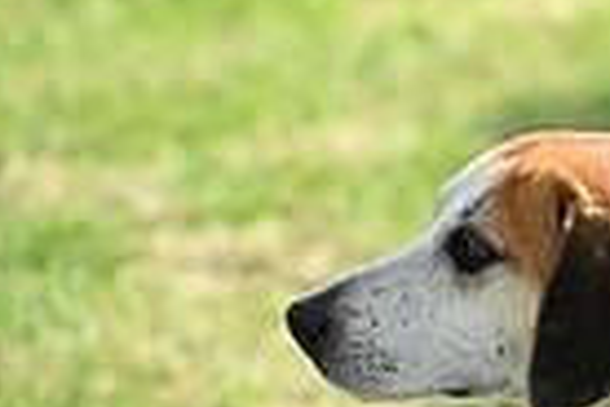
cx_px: 1255
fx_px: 8709
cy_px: 653
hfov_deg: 4.0
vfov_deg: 2.7
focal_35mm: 514
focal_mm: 122
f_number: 4.5
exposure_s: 1/1000
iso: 280
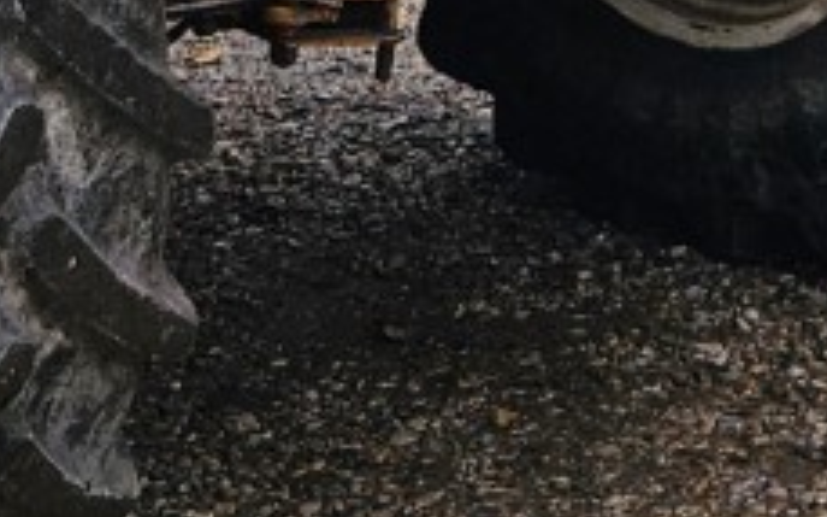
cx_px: 469
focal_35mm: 153
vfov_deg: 7.6
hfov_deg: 13.7
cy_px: -951
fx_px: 3448
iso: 50
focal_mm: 5.4
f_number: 1.8
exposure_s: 1/180
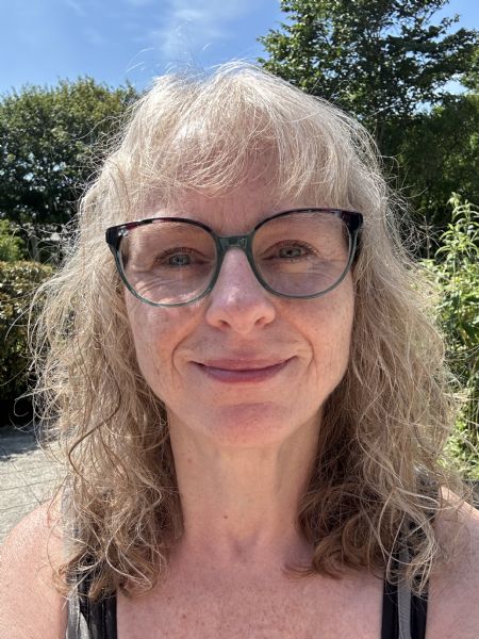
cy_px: 320
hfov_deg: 46.8
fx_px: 554
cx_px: 240
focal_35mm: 30
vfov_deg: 60.0
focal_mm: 2.69
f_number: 1.9
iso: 25
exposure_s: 1/496
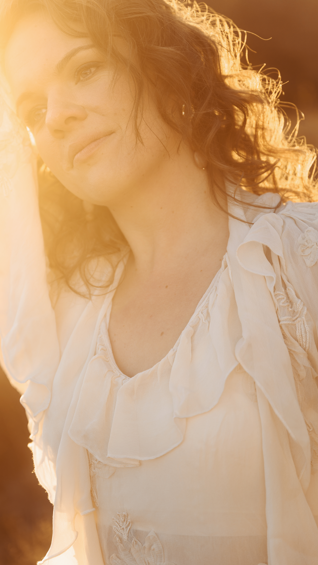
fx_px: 1169
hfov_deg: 15.5
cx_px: 130
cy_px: 286
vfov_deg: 27.2
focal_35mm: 78
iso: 100
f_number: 2.8
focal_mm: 70
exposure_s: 1/400
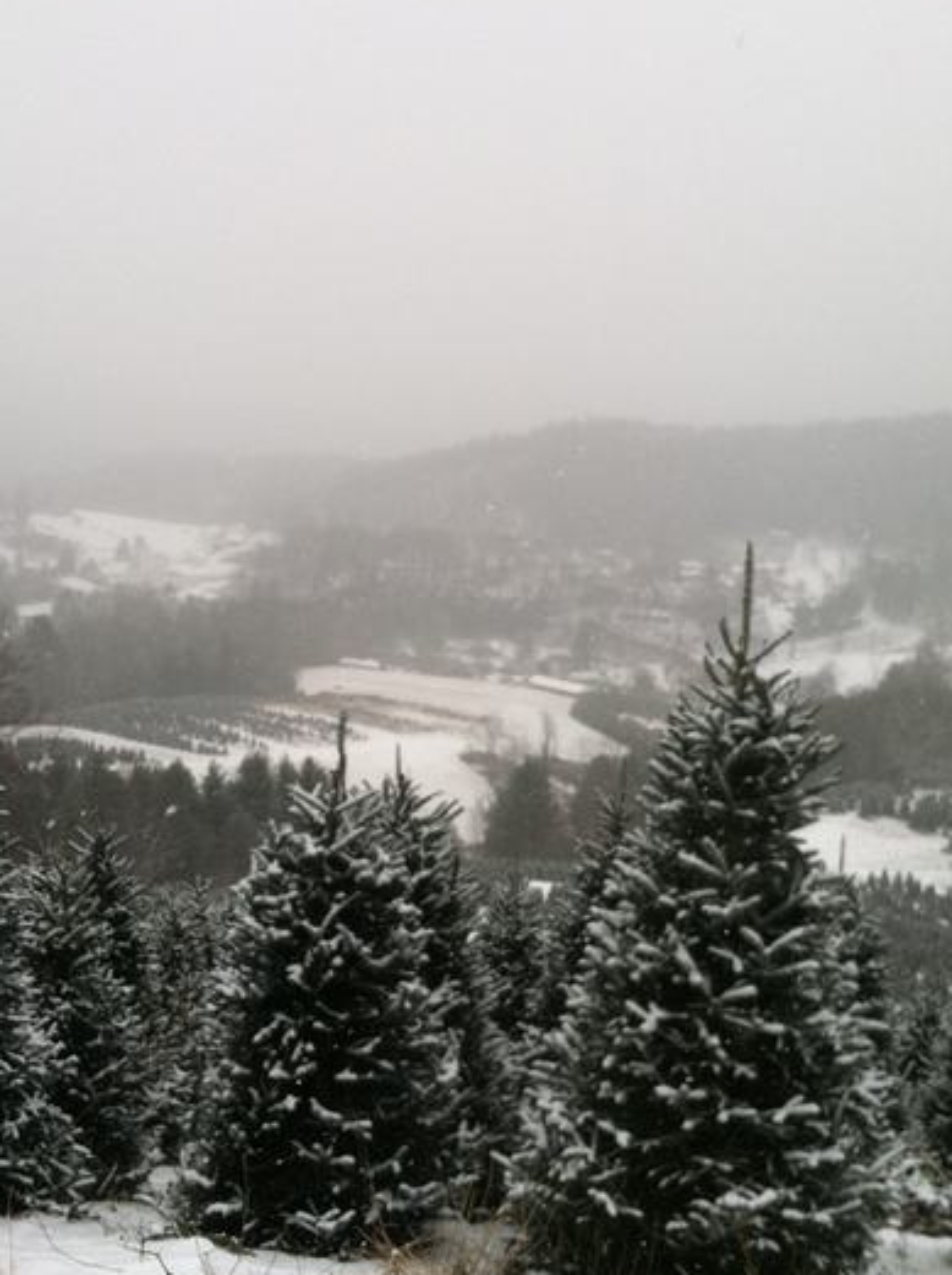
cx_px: 384
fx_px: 1728
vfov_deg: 40.5
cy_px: 631
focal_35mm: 47
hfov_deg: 30.7
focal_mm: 3.85
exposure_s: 1/833
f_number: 2.8
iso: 80
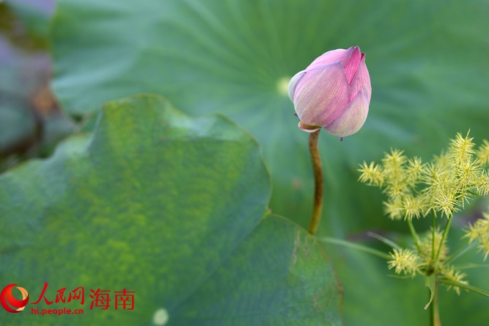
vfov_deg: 16.2
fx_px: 1140
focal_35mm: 84
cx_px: 275
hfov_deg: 24.2
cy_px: 135
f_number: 2.8
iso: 160
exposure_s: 1/125
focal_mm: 70
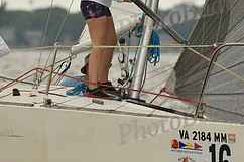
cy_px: 80
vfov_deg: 1.7
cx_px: 67
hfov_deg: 2.6
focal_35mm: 792
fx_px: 5364
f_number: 5.6
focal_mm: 330
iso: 400
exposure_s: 1/1250
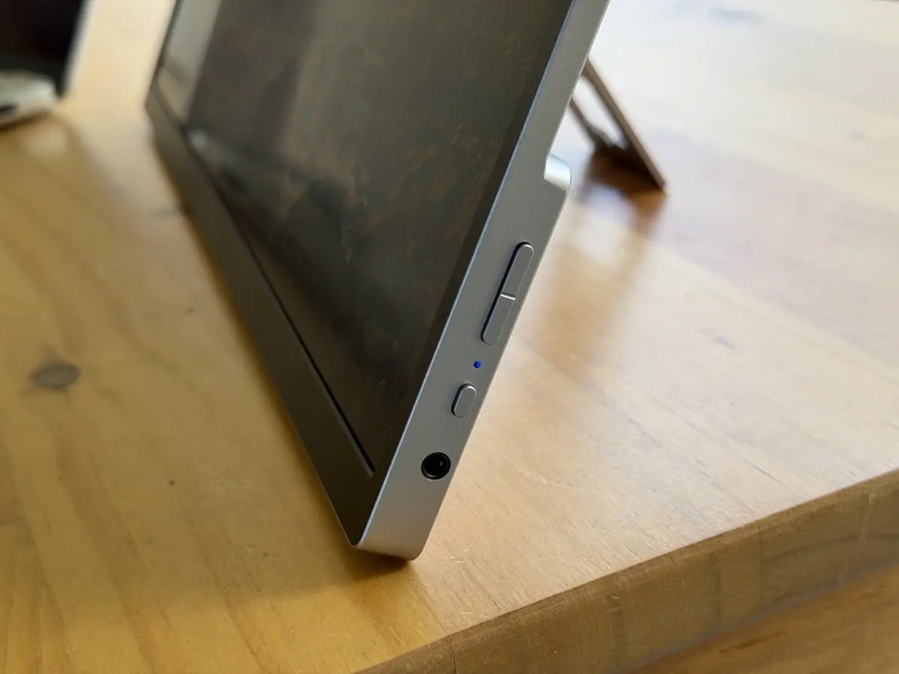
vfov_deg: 30.3
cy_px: 337
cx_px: 450
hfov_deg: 39.7
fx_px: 1247
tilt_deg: -25.8
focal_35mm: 48
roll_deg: +8.0
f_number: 1.78
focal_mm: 6.76
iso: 50
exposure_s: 1/143
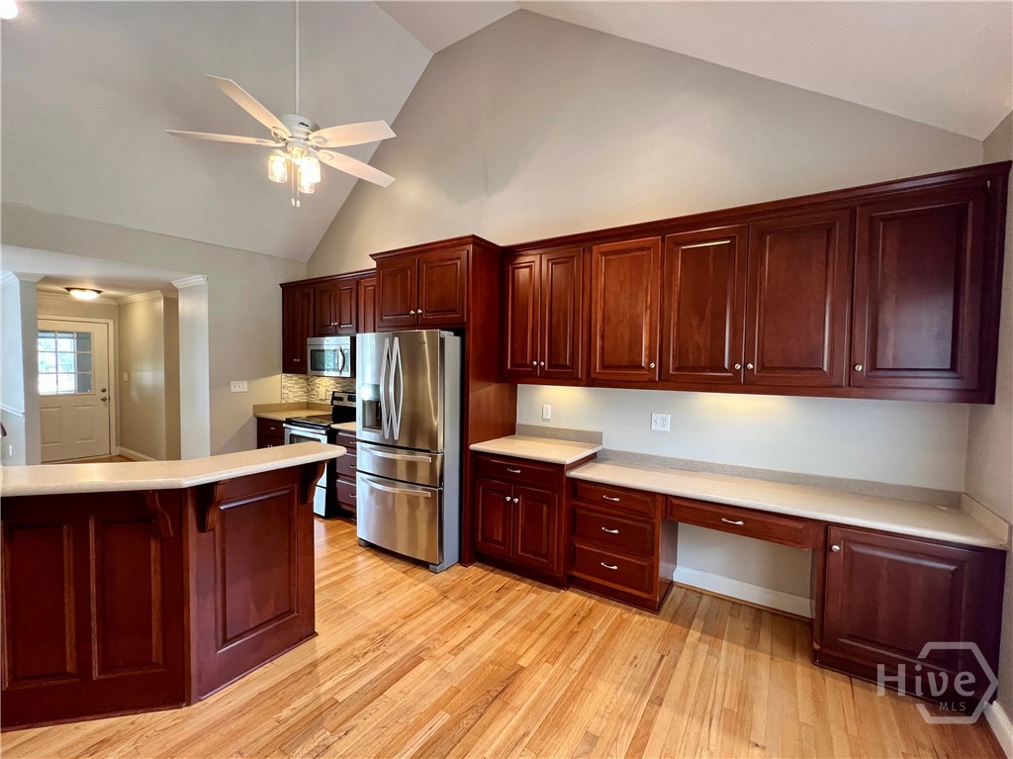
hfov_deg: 106.2
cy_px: 380
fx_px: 380
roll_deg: +1.0
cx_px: 506
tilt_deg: -1.8
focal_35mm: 13
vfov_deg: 89.9
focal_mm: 1.57
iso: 160
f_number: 1.8
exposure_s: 1/60
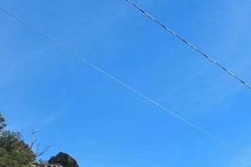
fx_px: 843
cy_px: 330
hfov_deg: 14.5
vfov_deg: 10.4
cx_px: 476
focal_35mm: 121
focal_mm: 18
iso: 200
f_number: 4.5
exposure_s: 1/1250
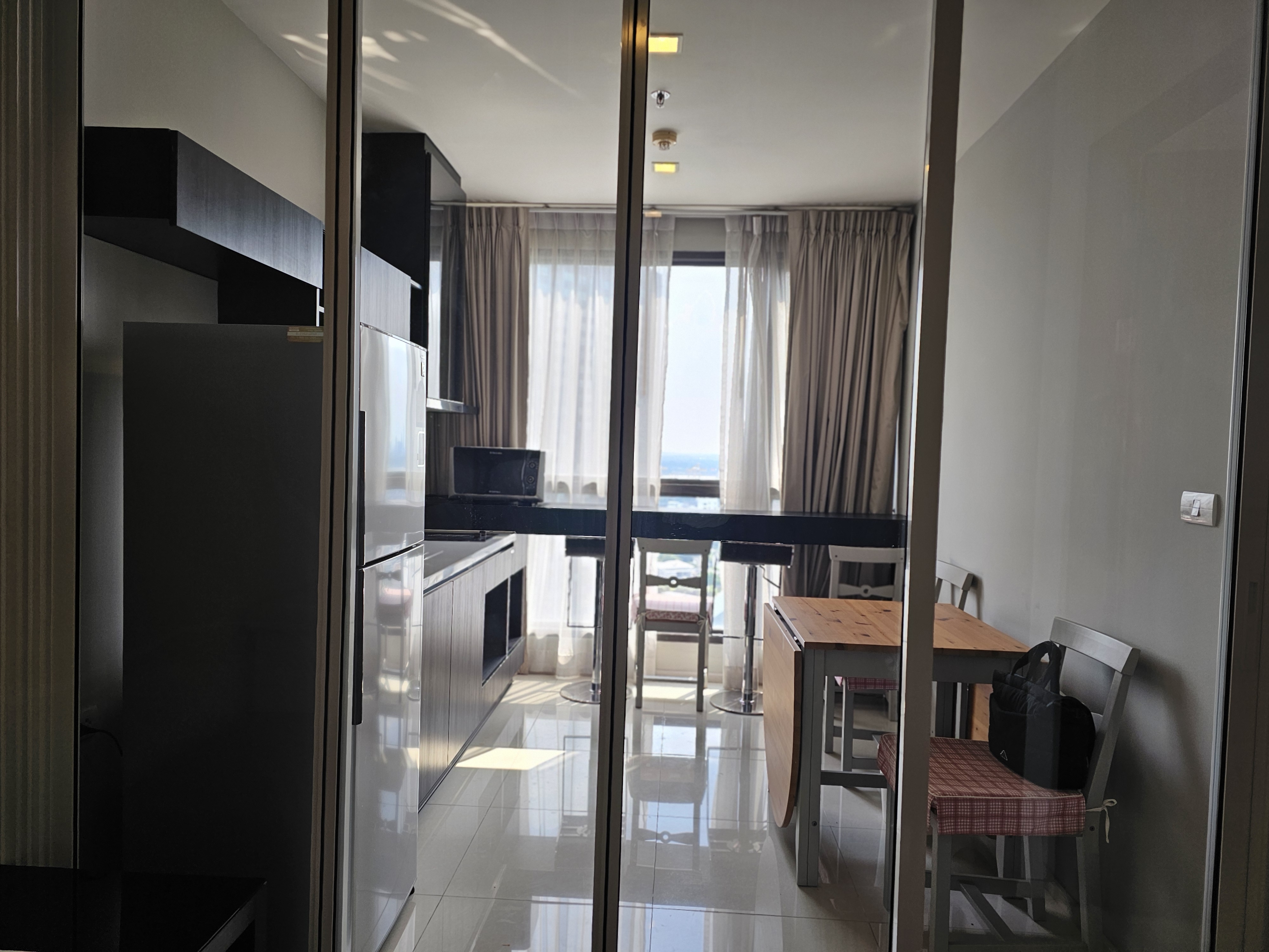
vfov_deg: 58.9
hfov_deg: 73.9
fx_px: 843
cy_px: 476
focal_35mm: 23
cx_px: 634
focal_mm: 6.3
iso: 32
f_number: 1.7
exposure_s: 1/190
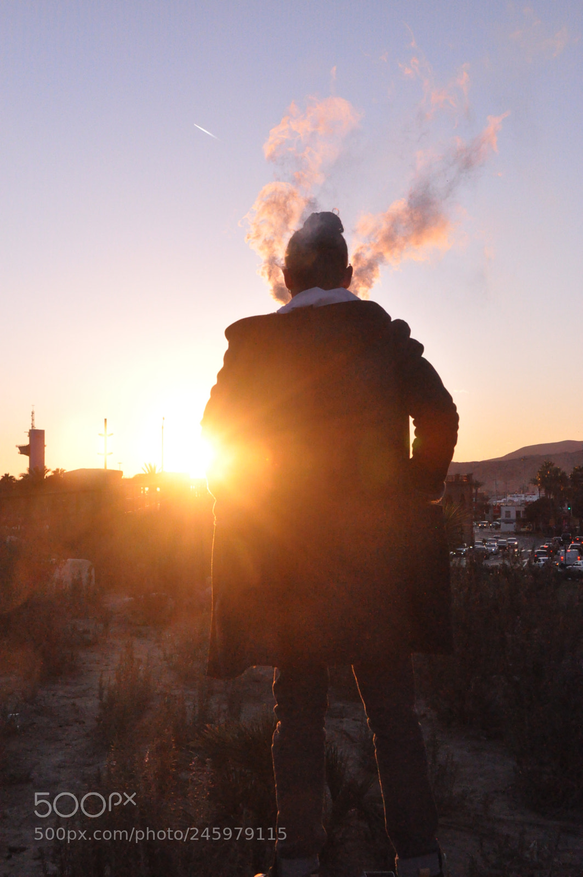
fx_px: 1169
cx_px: 292
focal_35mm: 48
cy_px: 438
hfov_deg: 28.0
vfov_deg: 41.2
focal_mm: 32
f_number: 13
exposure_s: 1/1600
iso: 3200
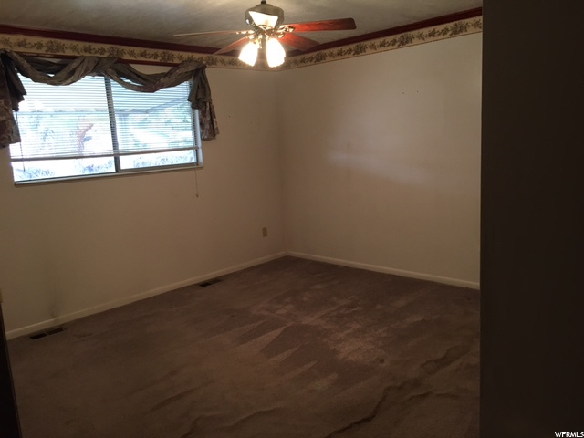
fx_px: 489
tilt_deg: -10.0
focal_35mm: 29
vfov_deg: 48.2
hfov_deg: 61.7
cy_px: 219
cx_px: 292
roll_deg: +3.1
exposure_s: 1/30
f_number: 2.2
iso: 160
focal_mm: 4.15
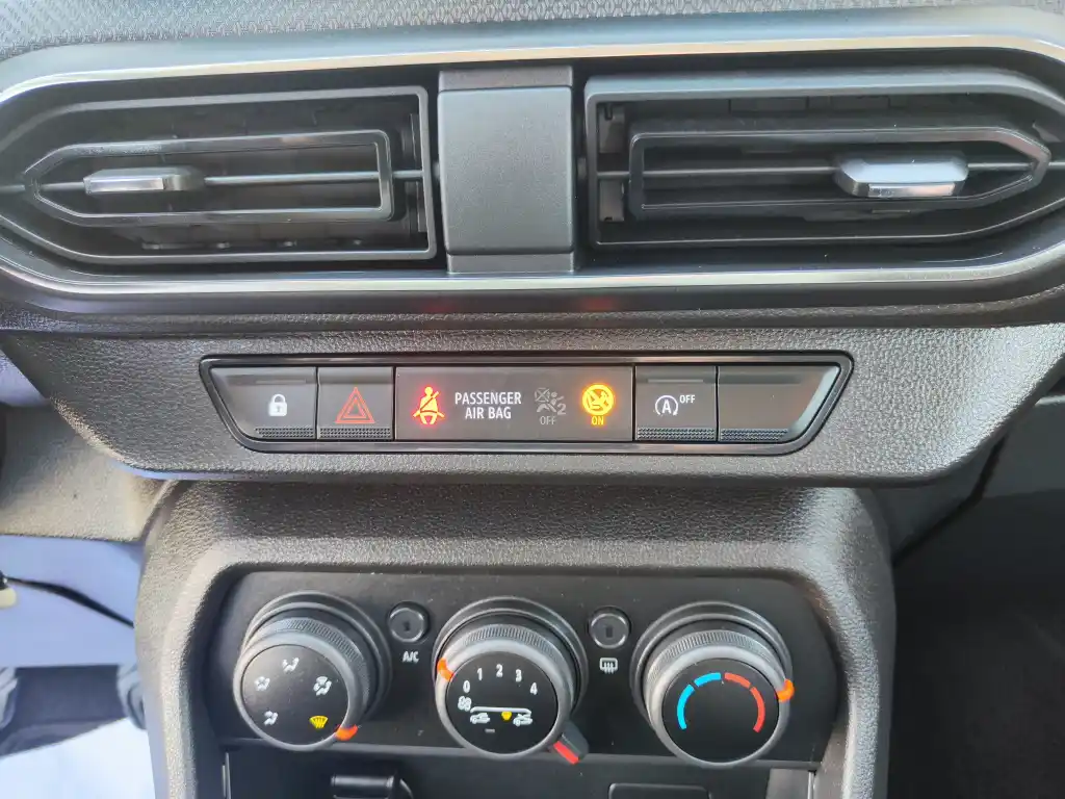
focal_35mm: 24
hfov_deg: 71.6
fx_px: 738
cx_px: 532
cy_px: 400
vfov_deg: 56.8
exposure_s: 1/46.2
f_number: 1.88
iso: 152
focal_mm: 5.59
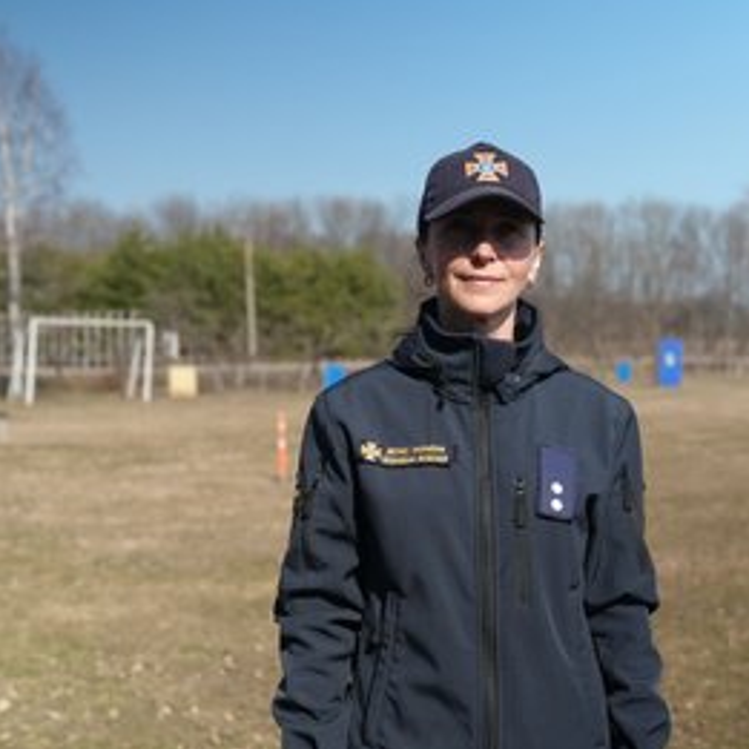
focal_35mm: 60
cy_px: 372
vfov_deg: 28.6
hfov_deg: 28.3
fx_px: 1469
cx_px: 522
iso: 2500
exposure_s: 1/160
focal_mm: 46
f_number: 4
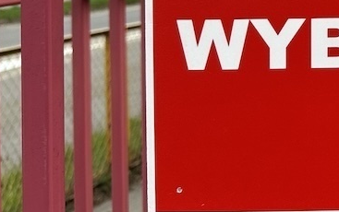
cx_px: 537
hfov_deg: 19.5
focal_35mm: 90
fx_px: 832
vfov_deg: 14.0
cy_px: -59
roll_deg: +0.2
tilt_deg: -0.9
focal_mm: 6.86
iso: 80
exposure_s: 1/409
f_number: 1.78
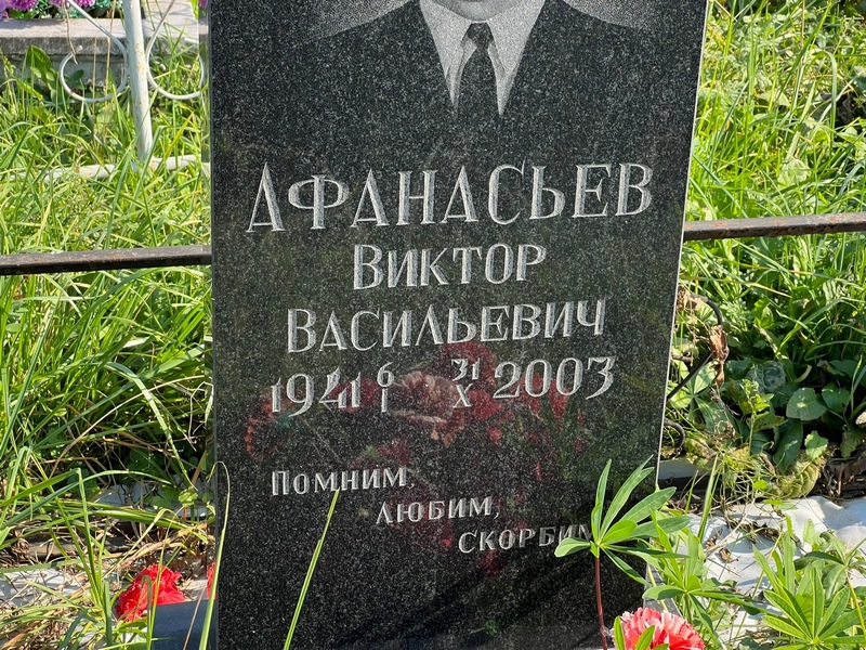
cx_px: 433
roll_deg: -0.7
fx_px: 1926
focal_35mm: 77
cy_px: 325
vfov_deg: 19.1
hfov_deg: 25.3
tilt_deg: -24.0
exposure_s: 1/169
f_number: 2.8
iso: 40
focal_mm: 9
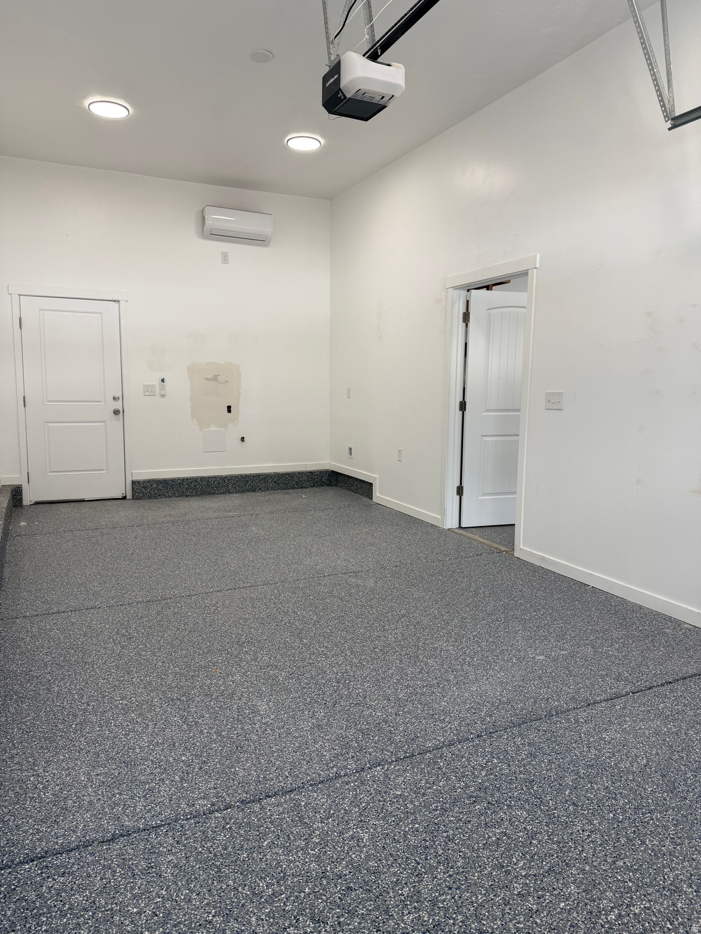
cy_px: 467
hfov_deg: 56.8
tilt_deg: -7.1
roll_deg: -0.6
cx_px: 350
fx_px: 648
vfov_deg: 71.6
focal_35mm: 24
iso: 80
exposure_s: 1/120
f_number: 1.78
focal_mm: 6.76
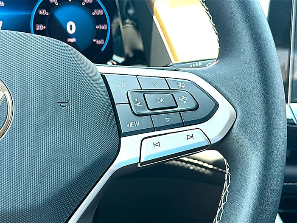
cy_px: 112
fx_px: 412
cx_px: 148
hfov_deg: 39.7
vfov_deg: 30.3
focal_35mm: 48
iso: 100
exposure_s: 1/207
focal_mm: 6.86
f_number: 1.78
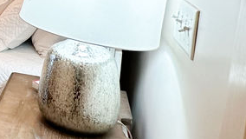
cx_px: -148
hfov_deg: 25.3
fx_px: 359
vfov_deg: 21.1
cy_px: -3
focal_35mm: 55
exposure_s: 1/60
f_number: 2.2
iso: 160
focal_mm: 2.22
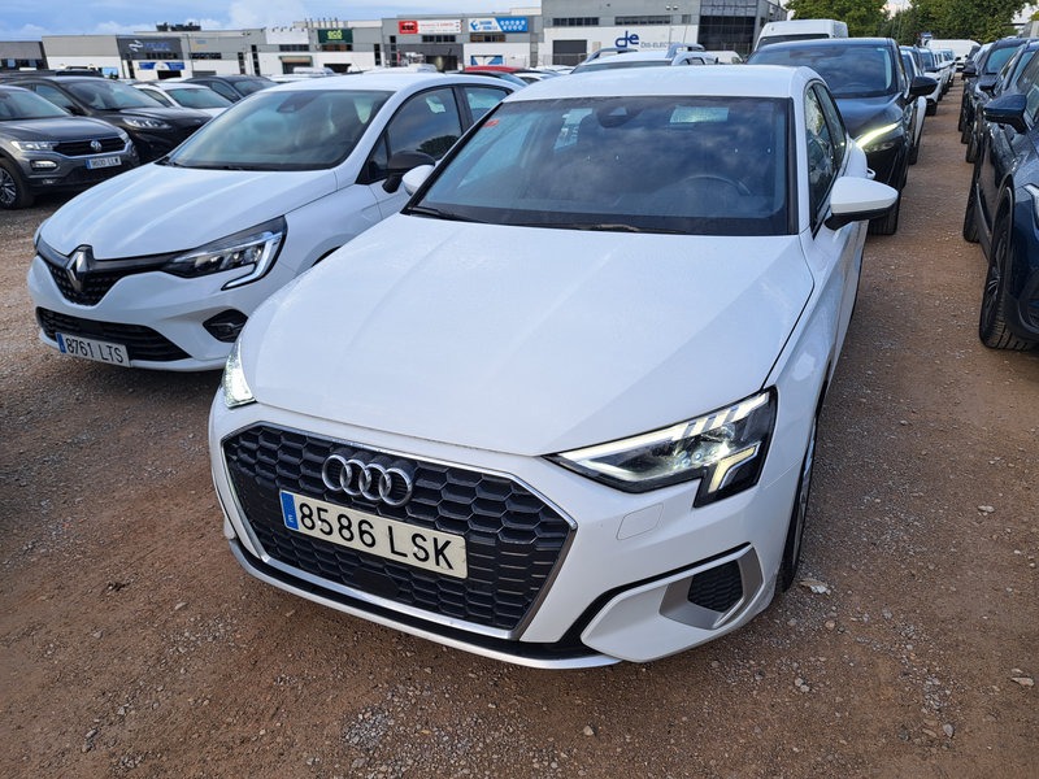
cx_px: 520
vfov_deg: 56.8
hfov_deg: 71.6
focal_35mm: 24
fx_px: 720
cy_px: 390
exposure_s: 1/100
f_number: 1.8
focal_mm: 5.23
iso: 50
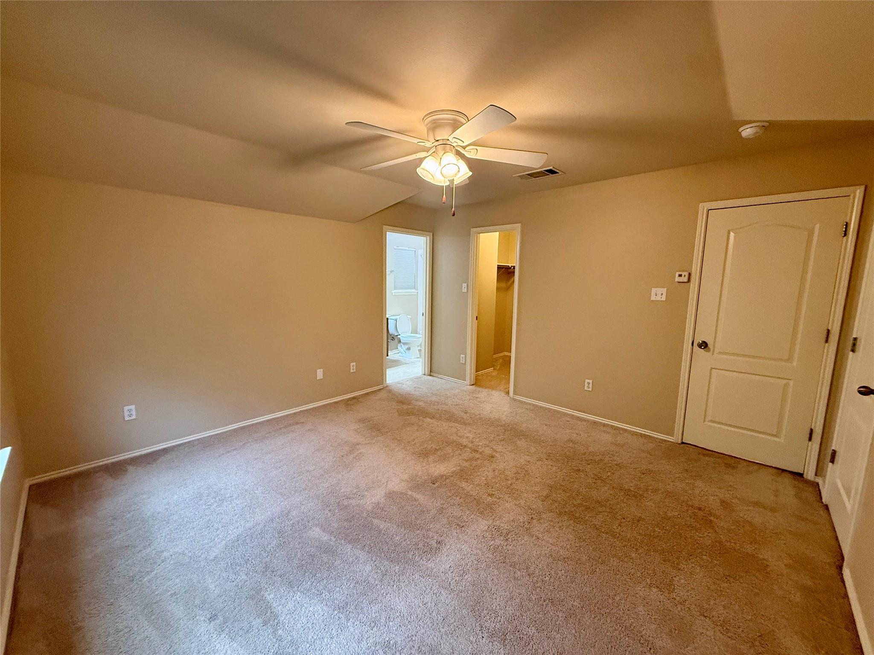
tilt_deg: -7.8
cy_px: 328
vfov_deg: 85.7
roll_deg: -1.0
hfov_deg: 102.1
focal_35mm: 14
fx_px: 353
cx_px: 437
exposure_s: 1/60
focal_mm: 2.22
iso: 400
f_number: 2.2
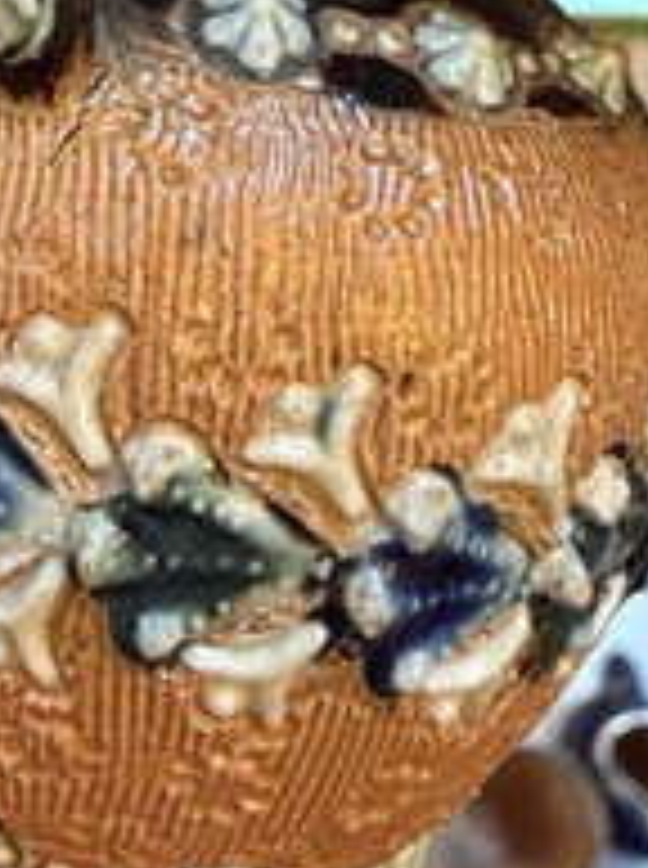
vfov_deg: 33.4
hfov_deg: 26.4
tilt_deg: -59.0
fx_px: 1352
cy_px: 58
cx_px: 117
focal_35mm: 54
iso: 320
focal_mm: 2.22
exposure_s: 1/50
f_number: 2.2
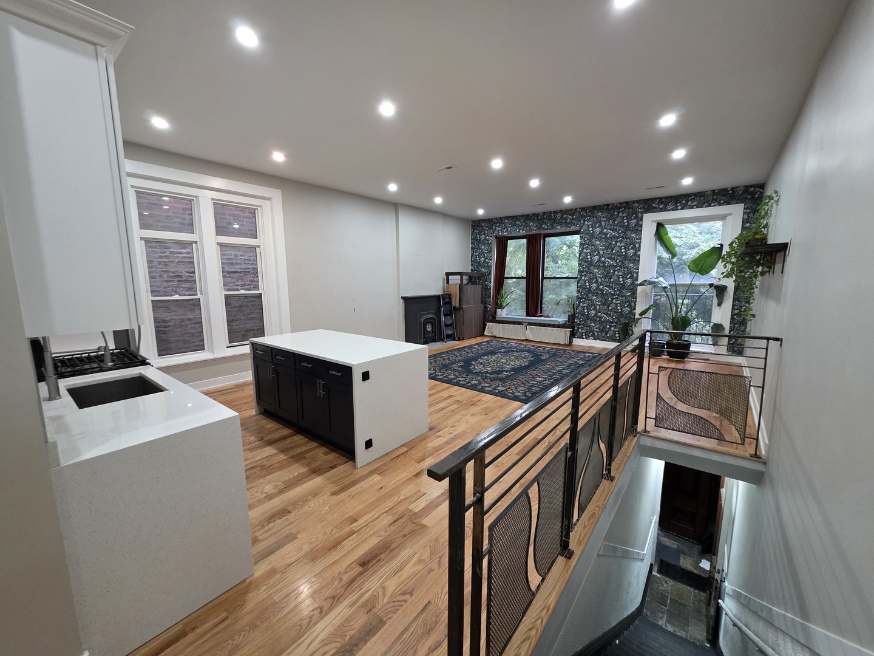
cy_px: 328
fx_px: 328
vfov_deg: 89.9
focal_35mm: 13
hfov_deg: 106.2
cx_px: 437
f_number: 1.9
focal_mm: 2.2
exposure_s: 1/60
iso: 500
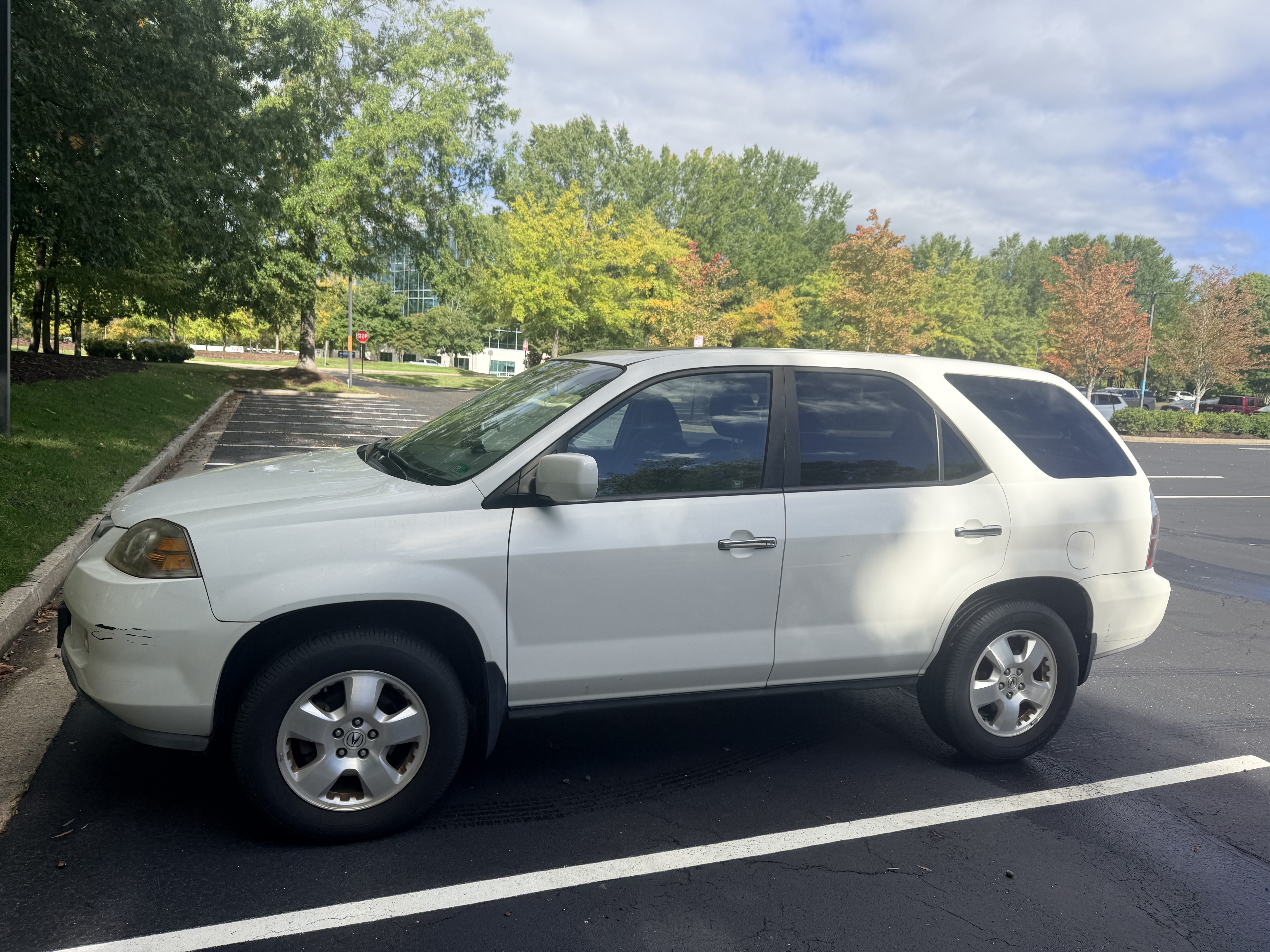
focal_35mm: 24
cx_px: 635
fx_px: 881
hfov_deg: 71.6
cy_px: 476
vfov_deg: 56.8
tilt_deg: -6.6
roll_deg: -3.8
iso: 80
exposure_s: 1/3279
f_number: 1.78
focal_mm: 6.76
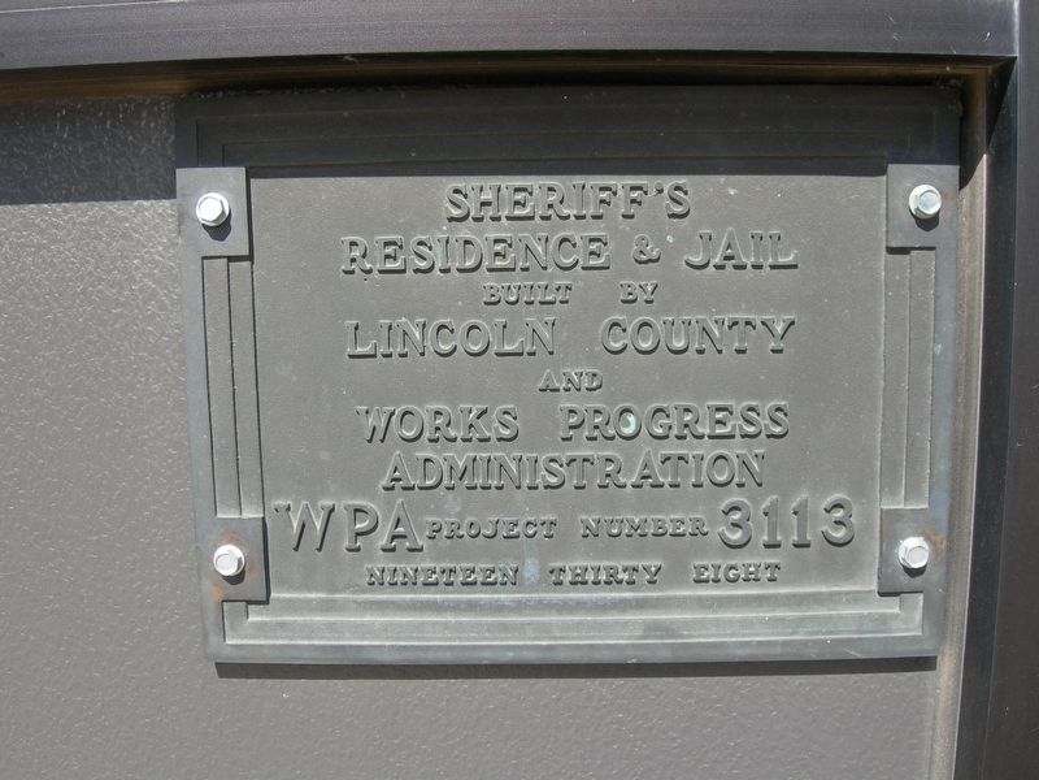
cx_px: 520
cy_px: 390
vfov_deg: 37.7
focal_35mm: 38
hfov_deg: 49.0
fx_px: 1141
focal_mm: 7.8
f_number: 4.8
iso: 50
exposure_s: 1/190
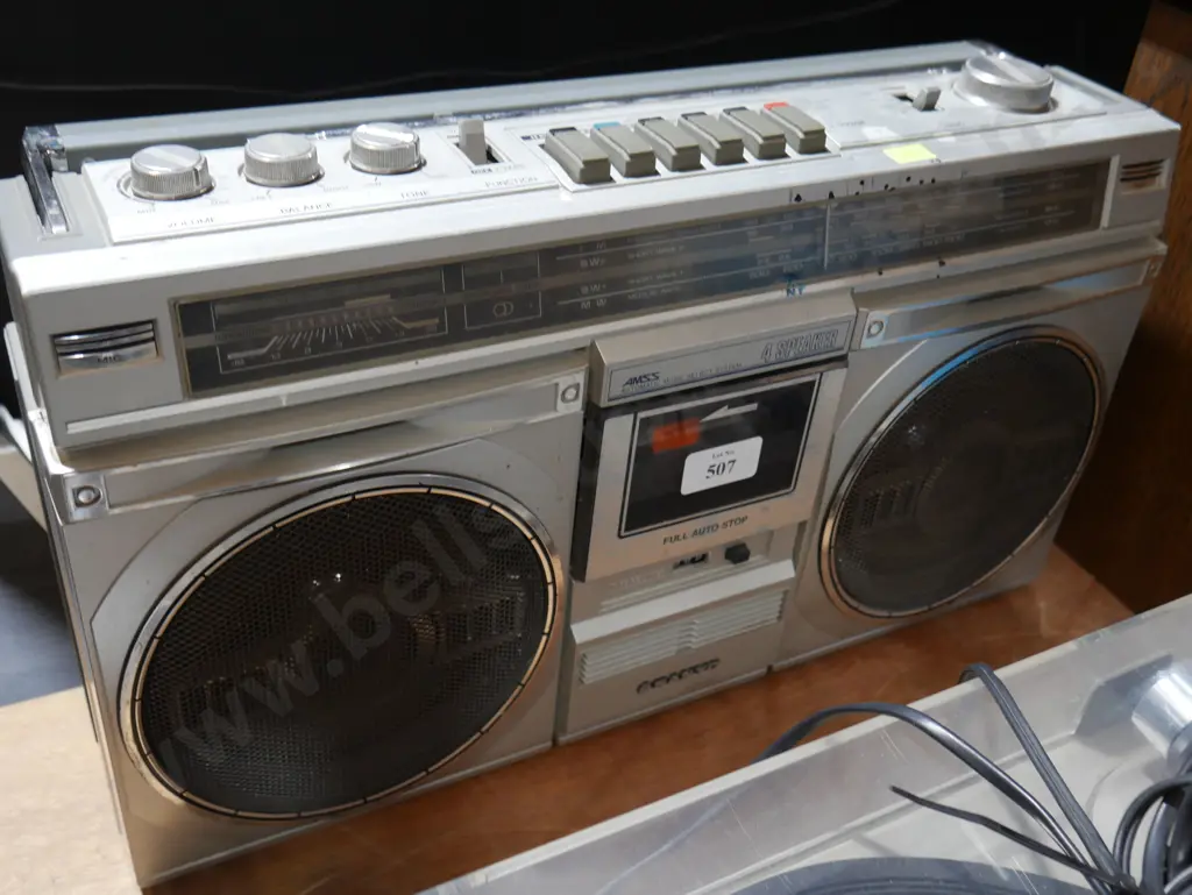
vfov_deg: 39.7
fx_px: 1240
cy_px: 448
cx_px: 596
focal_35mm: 36
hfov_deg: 51.3
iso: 500
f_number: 4
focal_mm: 18
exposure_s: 1/60
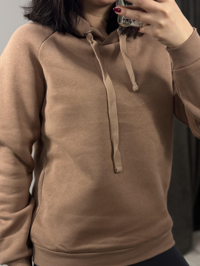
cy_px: 143
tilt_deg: -34.8
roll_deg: +3.7
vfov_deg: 35.5
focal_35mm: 54
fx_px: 416
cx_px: 99
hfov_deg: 27.0
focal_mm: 6.86
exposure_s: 1/100
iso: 125
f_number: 1.78
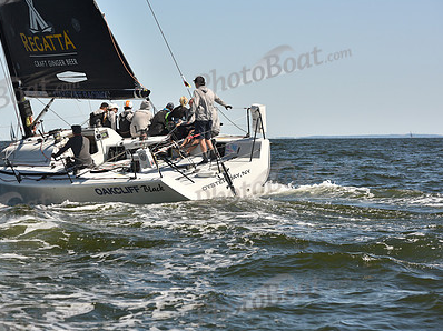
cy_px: 142
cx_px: 138
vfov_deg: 11.5
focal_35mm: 129
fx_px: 1650
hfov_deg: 15.3
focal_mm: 92
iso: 250
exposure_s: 1/800
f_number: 5.6
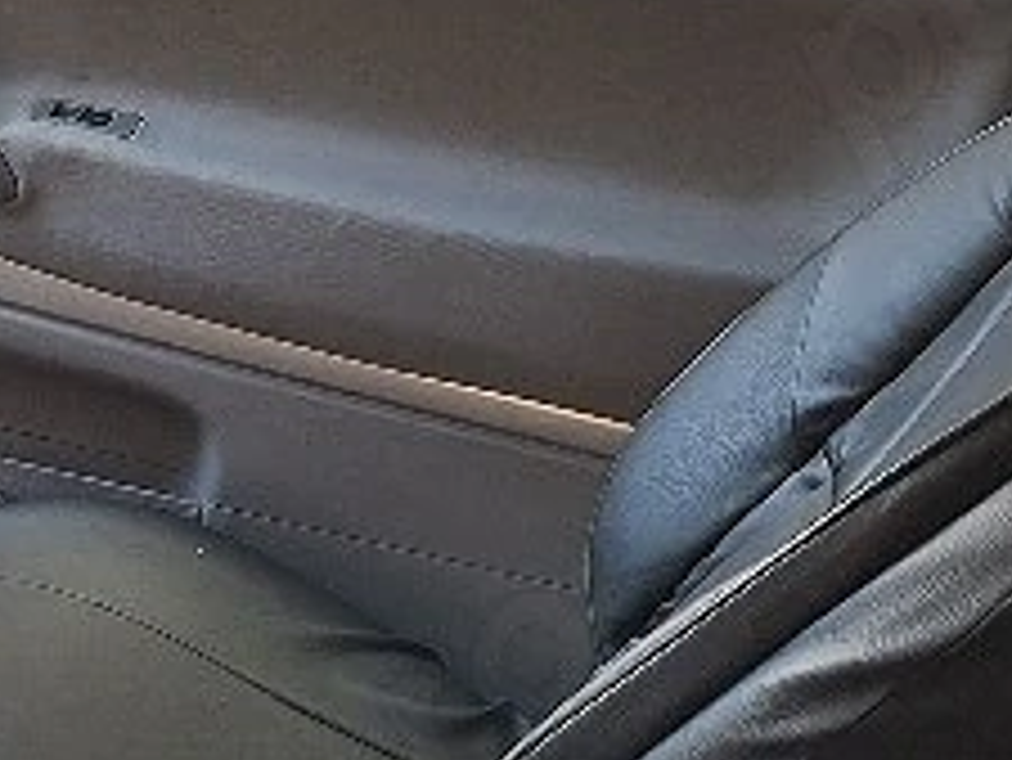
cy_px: 980
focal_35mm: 102
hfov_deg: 16.4
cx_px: -756
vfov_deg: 14.0
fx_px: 2984
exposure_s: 1/60.2
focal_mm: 5.54
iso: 200
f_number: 1.8
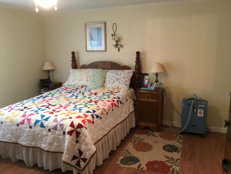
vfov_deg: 45.4
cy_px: 87
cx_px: 116
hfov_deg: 58.4
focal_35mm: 31
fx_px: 207
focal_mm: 3.3
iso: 200
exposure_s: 1/20
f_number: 2.4
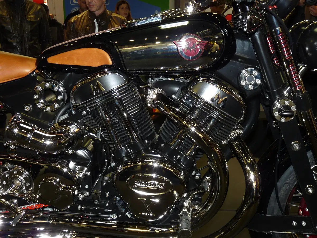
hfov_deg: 45.8
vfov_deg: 35.1
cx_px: 158
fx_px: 375
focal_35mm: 41
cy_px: 119
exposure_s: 1/30
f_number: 2.8
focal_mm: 5.1
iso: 100
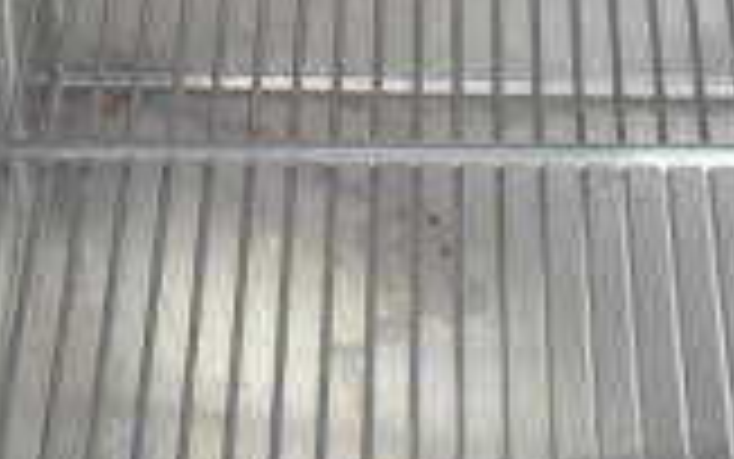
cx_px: 248
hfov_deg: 13.6
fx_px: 3082
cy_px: -837
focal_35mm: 154
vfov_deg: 7.6
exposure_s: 1/50
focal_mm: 18
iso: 1600
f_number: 3.5
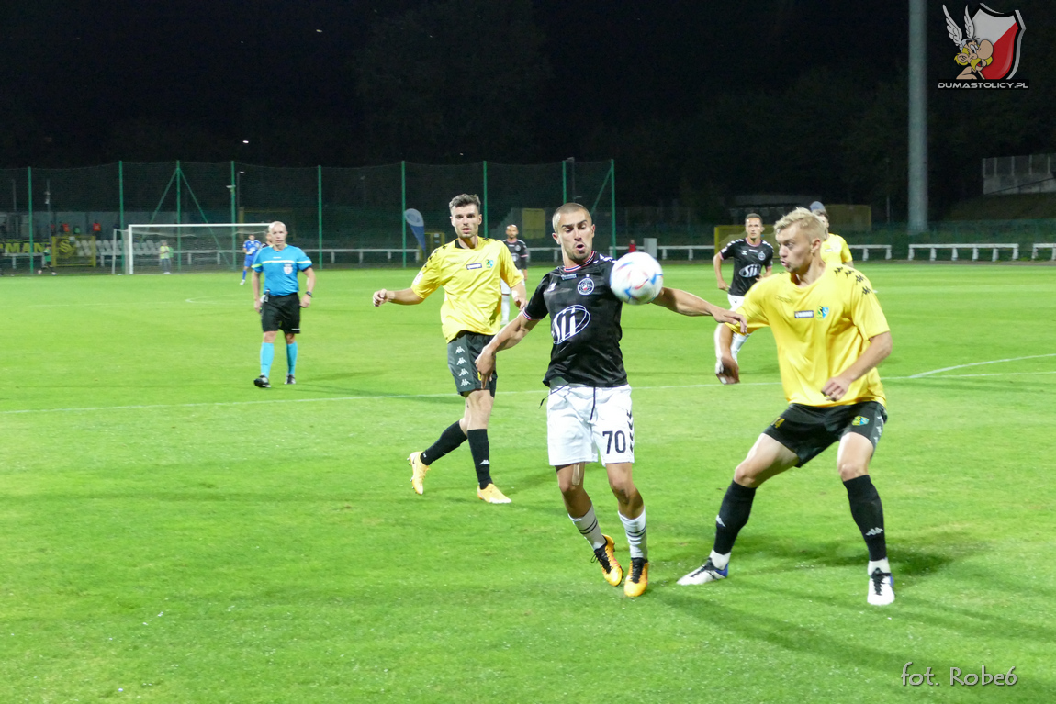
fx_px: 2200
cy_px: 352
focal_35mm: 75
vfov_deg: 18.2
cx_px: 528
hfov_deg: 27.0
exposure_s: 1/400
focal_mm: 27.23
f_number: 3.7
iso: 3200
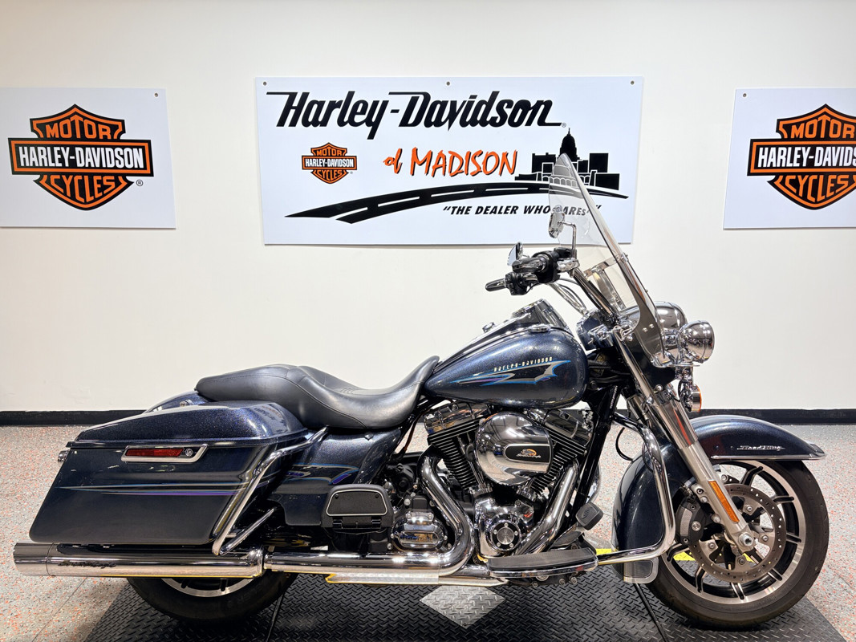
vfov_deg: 53.1
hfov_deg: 67.3
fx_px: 643
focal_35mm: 26
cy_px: 321
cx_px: 428
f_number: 1.6
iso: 32
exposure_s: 1/120
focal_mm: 5.96
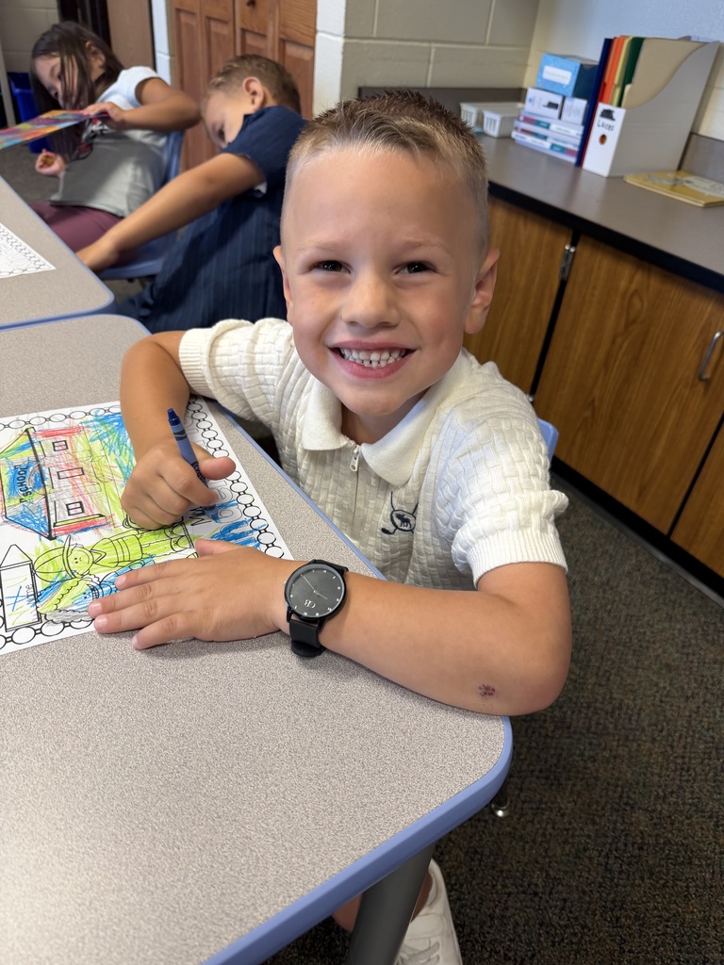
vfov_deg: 71.6
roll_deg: -6.9
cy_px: 482
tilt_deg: -37.7
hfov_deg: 56.8
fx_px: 669
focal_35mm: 24
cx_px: 362
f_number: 1.78
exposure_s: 1/60
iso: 125
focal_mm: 6.76
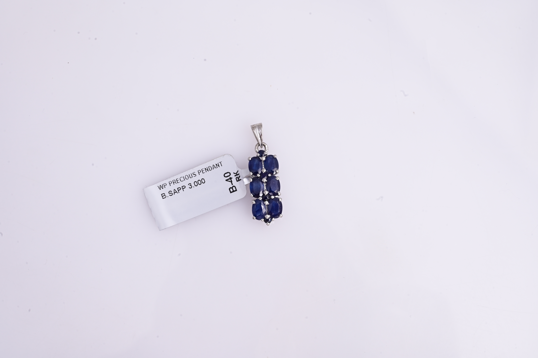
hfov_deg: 28.9
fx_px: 1045
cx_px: 269
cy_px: 179
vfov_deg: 19.4
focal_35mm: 70
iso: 500
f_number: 18
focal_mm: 70
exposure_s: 1/200
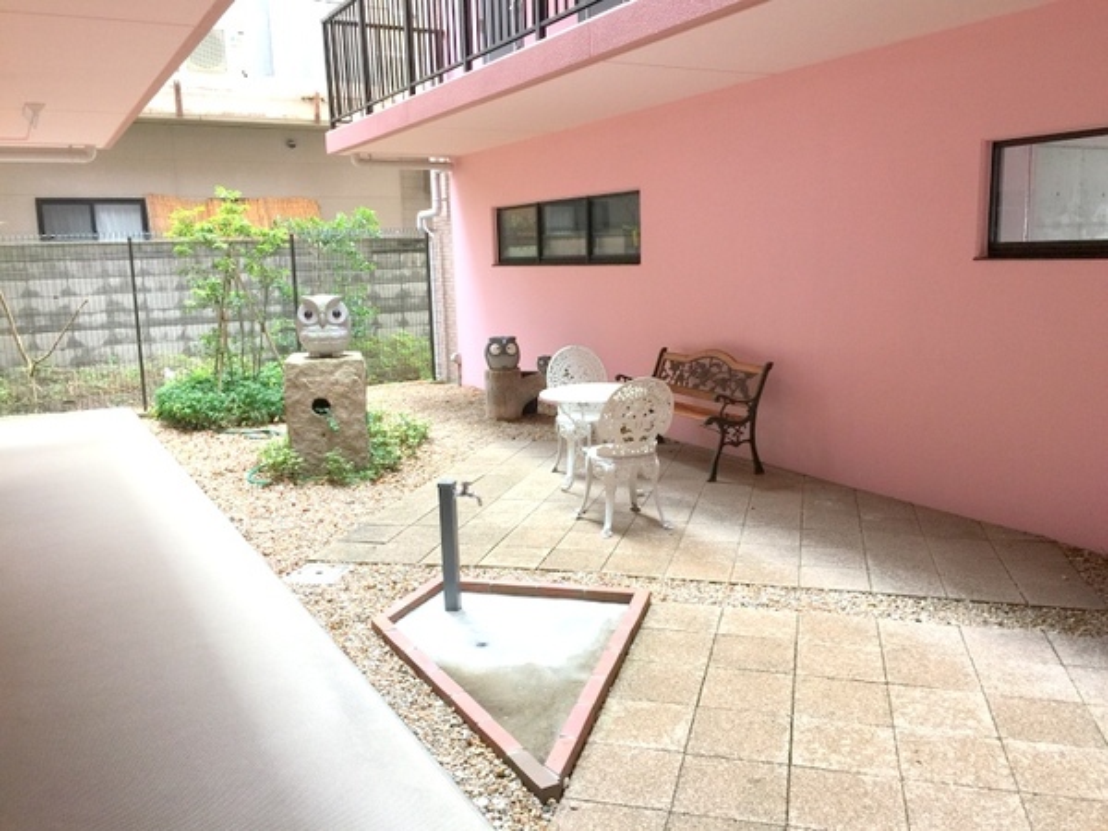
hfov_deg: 61.7
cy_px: 416
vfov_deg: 48.2
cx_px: 554
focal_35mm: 29
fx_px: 928
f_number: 2.2
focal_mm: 4.15
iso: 32
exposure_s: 1/30
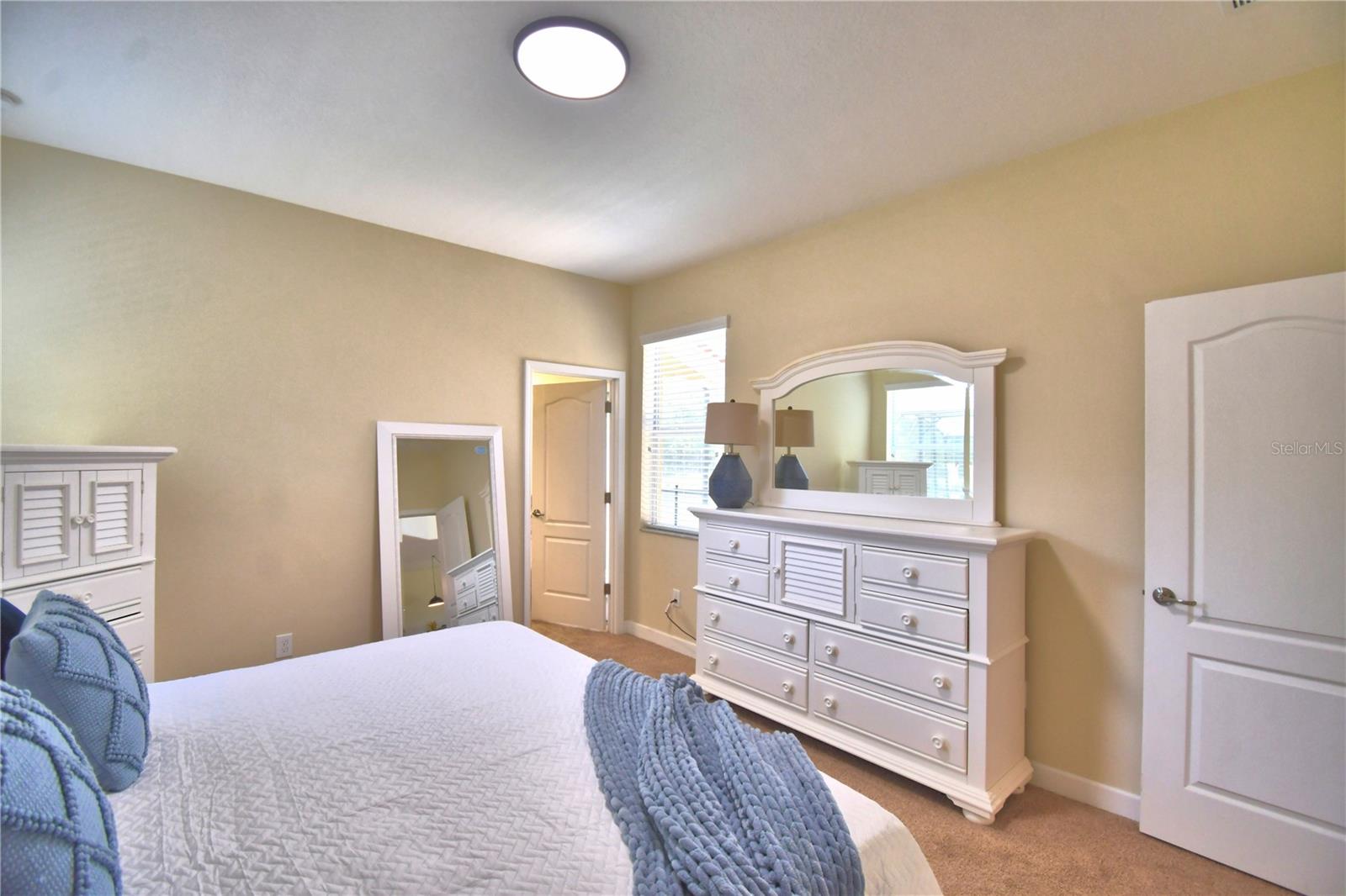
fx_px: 561
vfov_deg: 77.3
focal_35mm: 15
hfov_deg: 100.4
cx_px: 673
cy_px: 448
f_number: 4.5
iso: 400
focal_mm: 10
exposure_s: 1/125
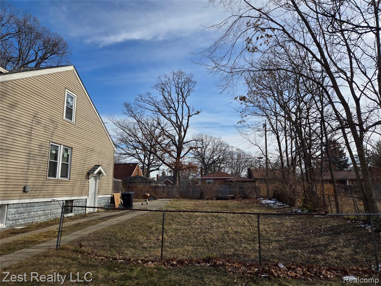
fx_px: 253
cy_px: 143
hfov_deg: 73.9
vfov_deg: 58.9
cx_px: 190
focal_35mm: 23
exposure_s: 1/2169
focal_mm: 5.4
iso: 25
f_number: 1.8
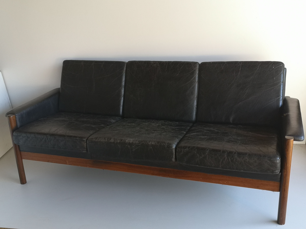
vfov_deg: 37.7
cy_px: 114
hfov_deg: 49.0
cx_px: 153
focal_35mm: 38
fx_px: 336
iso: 80
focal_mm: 3.95
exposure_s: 1/90
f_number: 1.8
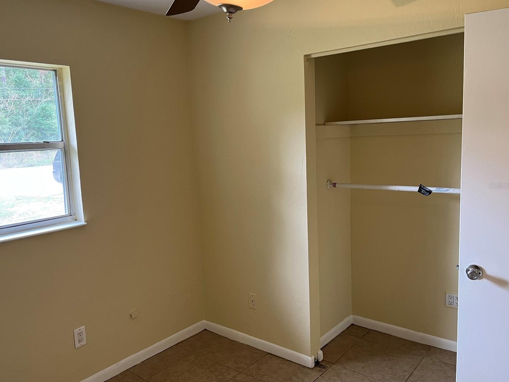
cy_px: 185
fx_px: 426
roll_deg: +1.6
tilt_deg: -7.8
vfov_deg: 48.2
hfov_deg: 61.6
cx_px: 239
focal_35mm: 29
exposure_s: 1/60
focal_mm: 5.1
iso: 100
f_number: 1.6
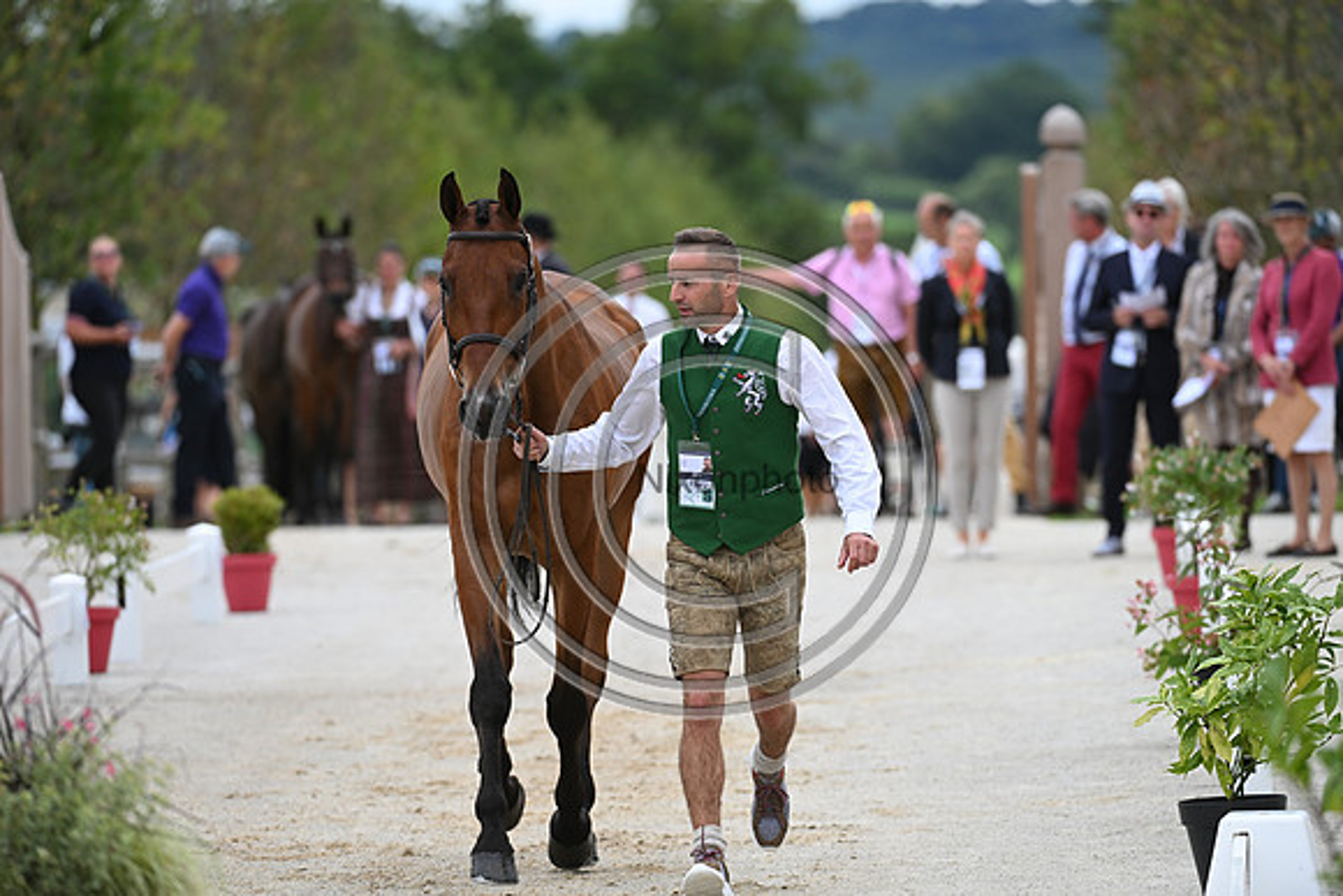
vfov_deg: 4.2
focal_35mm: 330
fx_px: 12313
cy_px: 448
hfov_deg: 6.2
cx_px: 672
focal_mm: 330
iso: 500
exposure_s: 1/1600
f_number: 5.6
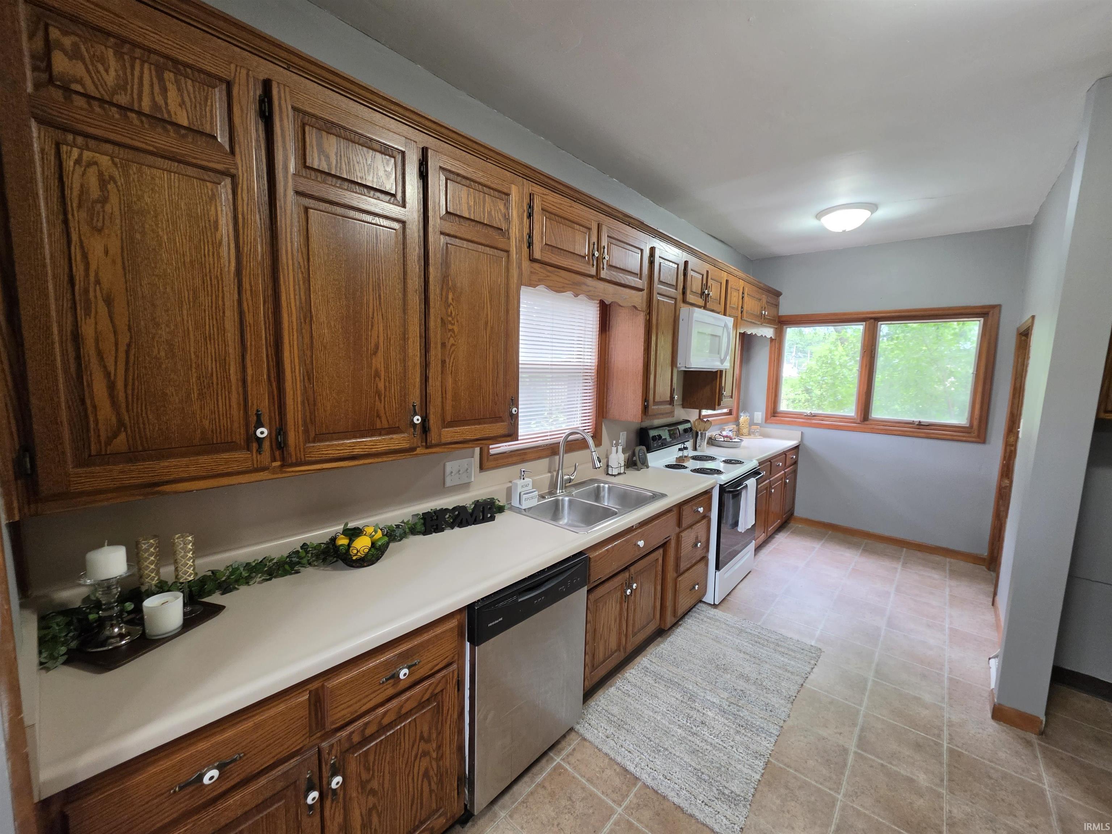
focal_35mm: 13
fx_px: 418
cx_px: 556
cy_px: 417
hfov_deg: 106.2
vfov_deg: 89.9
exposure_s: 1/60
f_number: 1.9
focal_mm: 2.2
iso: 200
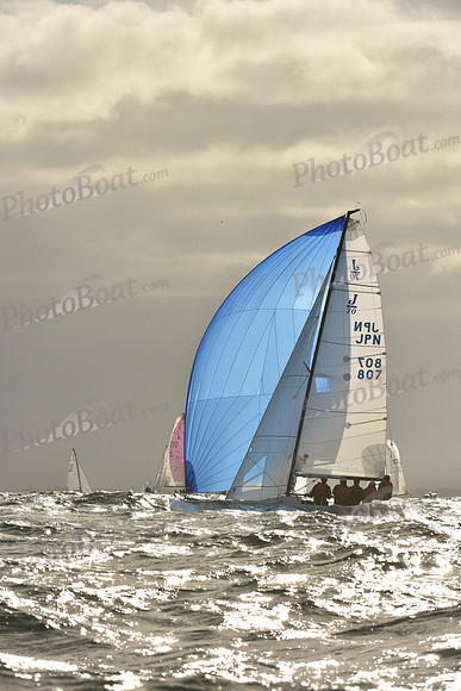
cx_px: 230
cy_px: 346
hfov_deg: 6.9
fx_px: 3839
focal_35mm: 200
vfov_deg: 10.3
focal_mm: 200
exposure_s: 1/1600
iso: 320
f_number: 11
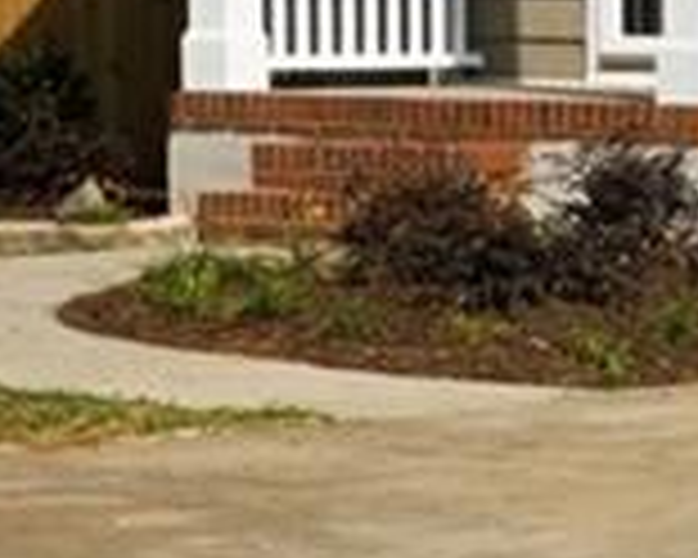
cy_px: -760
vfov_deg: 9.3
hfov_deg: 10.4
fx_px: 3078
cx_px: 1900
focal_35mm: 149
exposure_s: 1/80
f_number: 14
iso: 100
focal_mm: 16
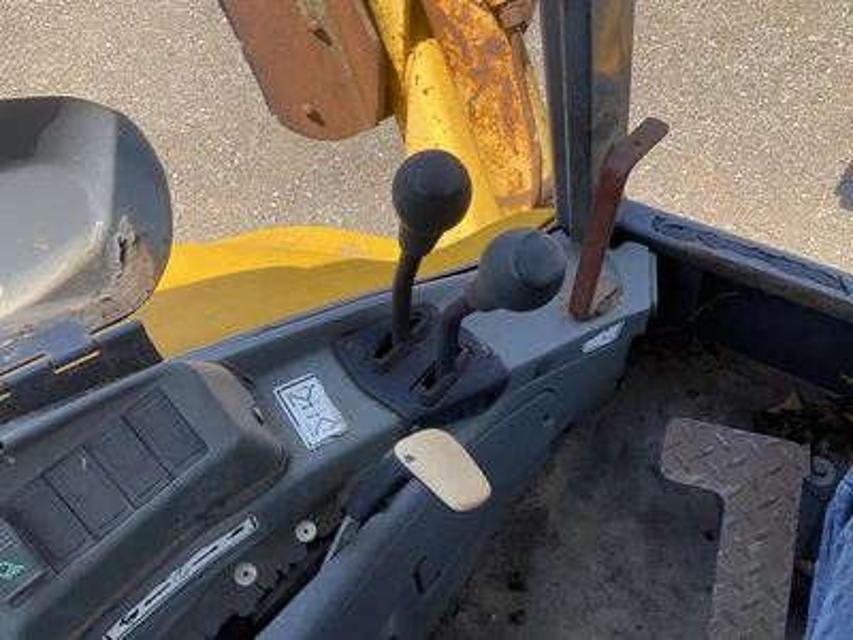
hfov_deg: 61.7
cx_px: 426
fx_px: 715
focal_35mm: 29
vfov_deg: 48.2
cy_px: 320
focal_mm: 3
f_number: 1.8
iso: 25
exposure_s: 1/606
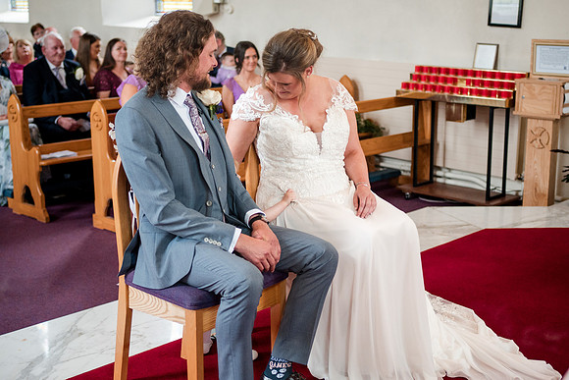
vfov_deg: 26.0
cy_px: 190
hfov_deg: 38.2
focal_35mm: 52
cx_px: 284
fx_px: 822
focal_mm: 35
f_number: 1.8
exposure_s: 1/500
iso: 1250
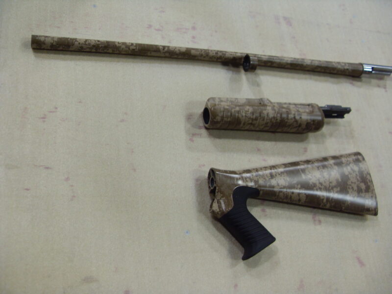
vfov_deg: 40.7
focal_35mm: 35
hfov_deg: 52.6
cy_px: 147
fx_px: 396
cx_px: 196
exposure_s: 1/45
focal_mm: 6.3
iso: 100
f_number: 2.8
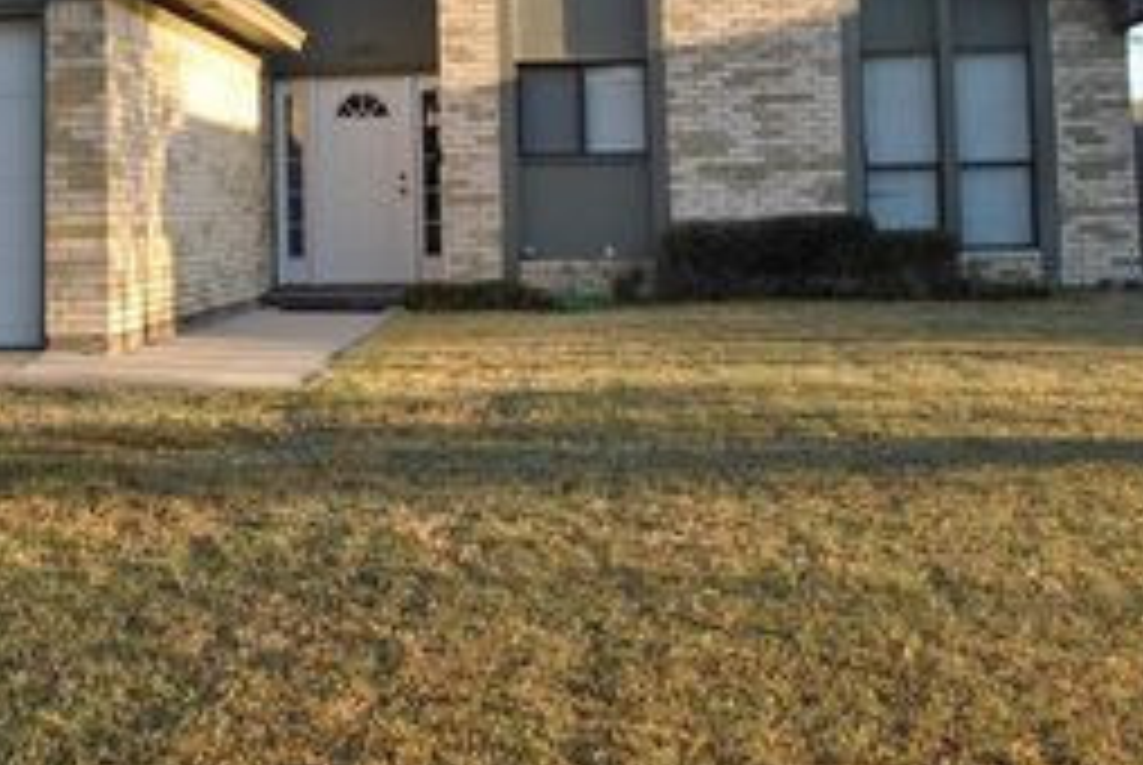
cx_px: 234
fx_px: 1875
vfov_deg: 22.6
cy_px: 94
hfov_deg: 33.0
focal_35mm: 59
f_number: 5.6
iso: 200
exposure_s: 1/250
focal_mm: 20
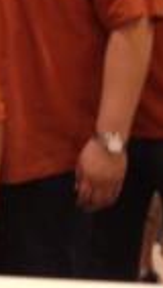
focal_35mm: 134
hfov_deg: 8.2
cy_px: -72
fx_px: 1028
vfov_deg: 15.4
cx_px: -247
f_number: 2.4
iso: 160
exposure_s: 1/20
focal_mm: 4.28
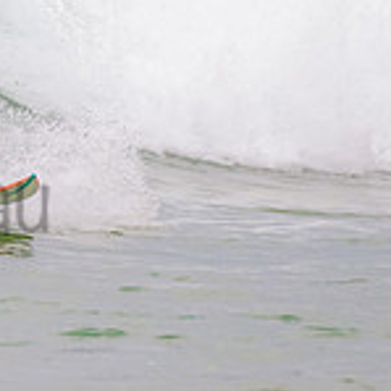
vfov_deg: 0.9
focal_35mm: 2026
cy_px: 57
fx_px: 25891
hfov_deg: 0.9
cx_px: -74
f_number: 5.6
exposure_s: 1/800
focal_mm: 500
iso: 320
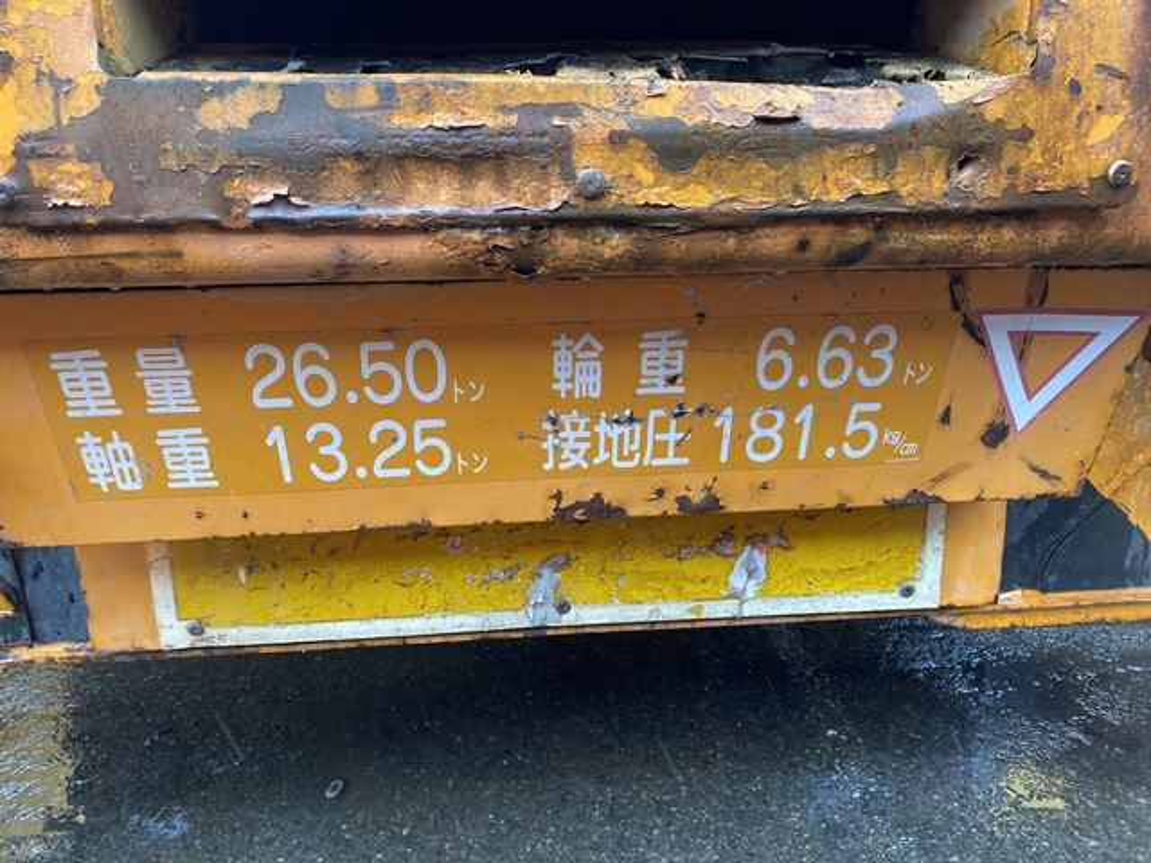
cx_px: 576
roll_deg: +1.4
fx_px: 865
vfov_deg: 53.1
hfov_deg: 67.3
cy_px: 432
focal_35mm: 26
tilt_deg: -16.6
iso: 125
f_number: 1.8
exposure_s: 1/121
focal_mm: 4.25
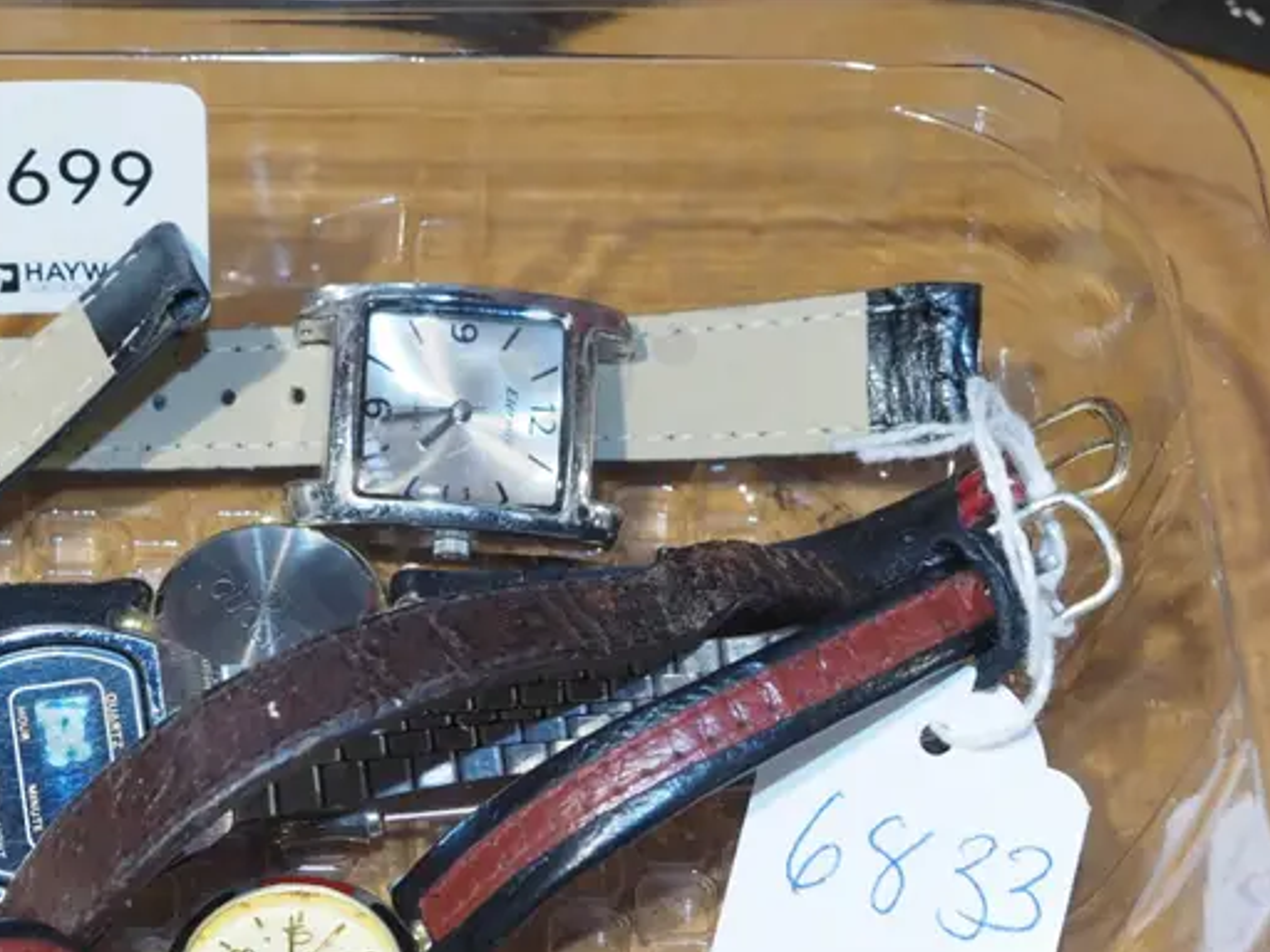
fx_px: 3962
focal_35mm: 108
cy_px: 669
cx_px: 161
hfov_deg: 18.0
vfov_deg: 13.7
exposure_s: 1/60
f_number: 5.6
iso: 1600
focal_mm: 27
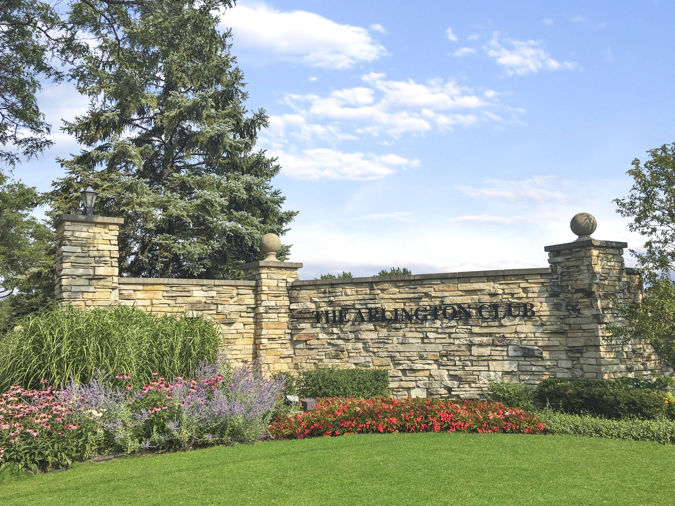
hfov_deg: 61.7
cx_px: 338
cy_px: 253
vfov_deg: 48.2
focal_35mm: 29
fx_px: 565
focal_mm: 4.15
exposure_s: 1/1400
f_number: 2.2
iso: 25
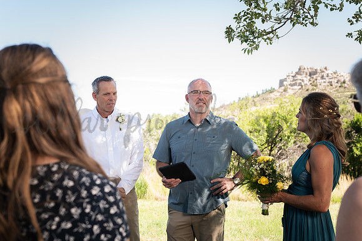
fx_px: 502
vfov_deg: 27.0
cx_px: 181
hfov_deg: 39.6
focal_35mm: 50
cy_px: 120
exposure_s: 1/200
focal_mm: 50
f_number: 6.3
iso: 250
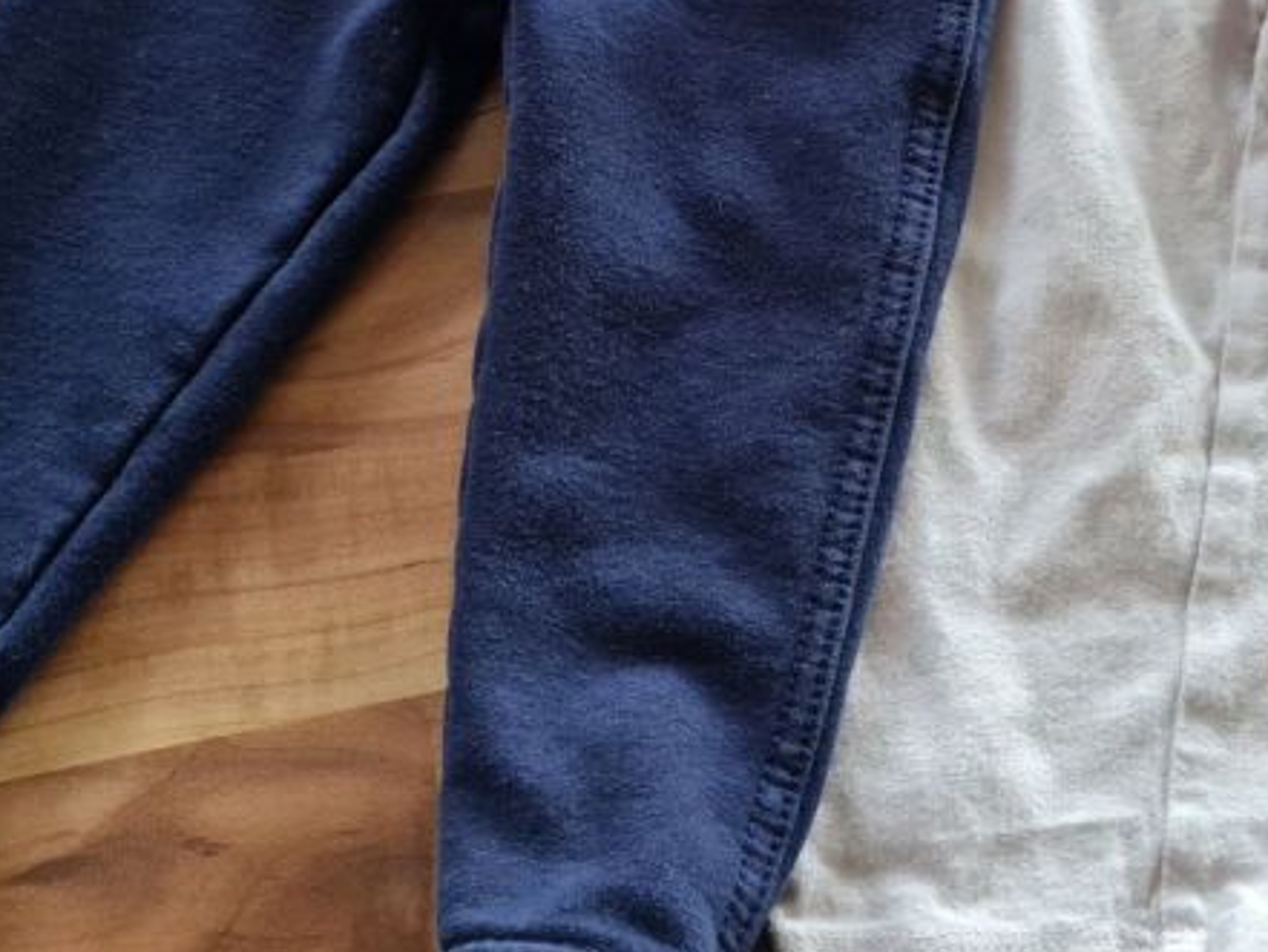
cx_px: 759
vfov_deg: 24.5
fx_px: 2162
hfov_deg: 32.6
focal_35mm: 59
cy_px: 216
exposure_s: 1/50
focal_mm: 5.4
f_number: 1.8
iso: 250
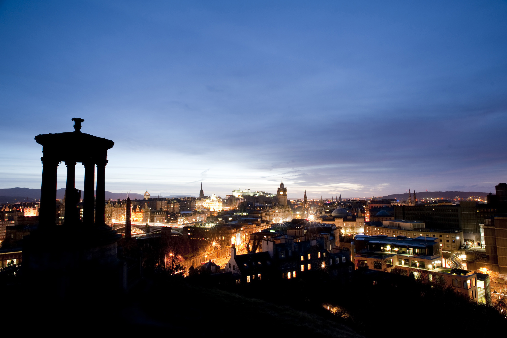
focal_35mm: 21
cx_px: 258
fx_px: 296
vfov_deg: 59.5
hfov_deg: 81.2
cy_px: 171
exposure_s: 10
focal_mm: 20
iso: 200
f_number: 11
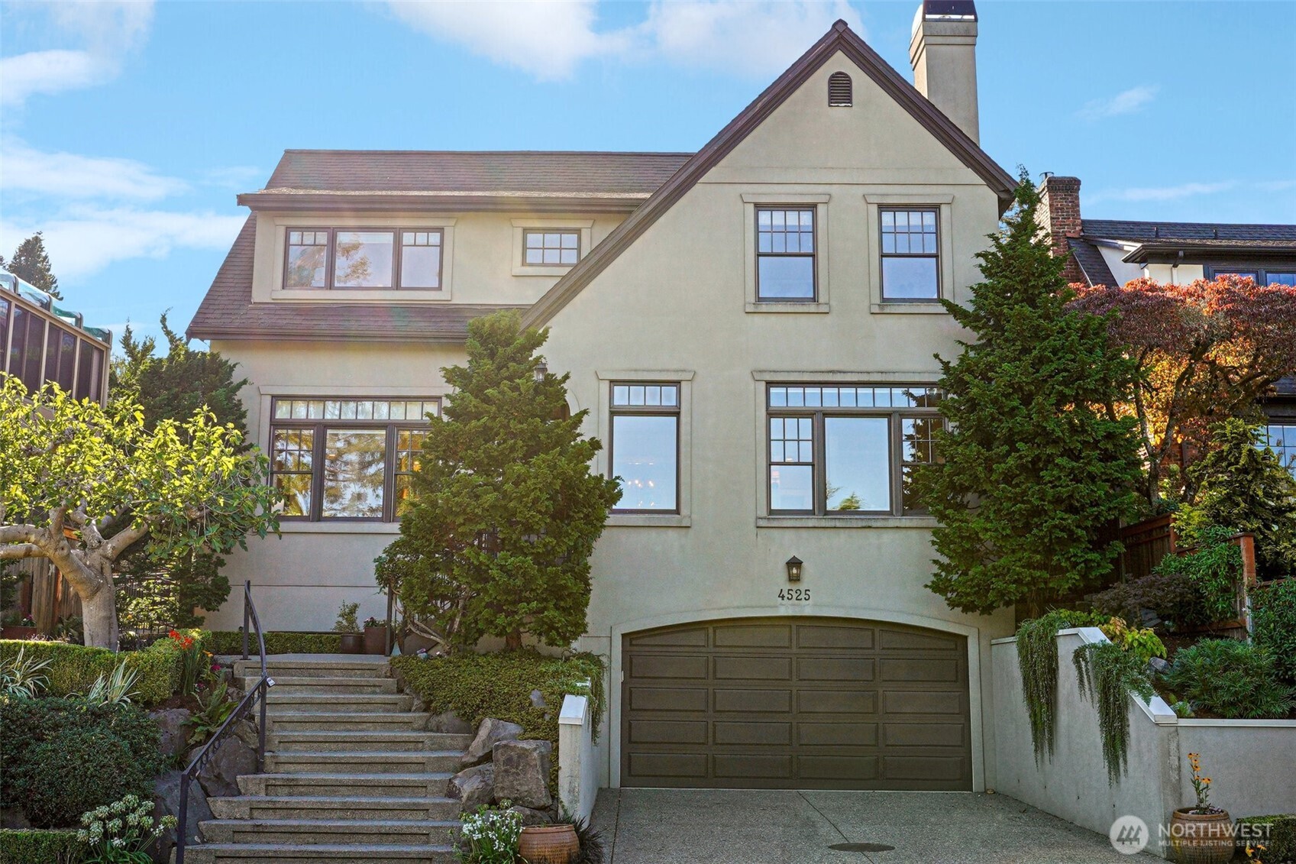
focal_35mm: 36
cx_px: 648
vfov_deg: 36.9
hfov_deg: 53.1
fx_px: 1296
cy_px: 432
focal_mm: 24
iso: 160
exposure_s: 1/125
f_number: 8
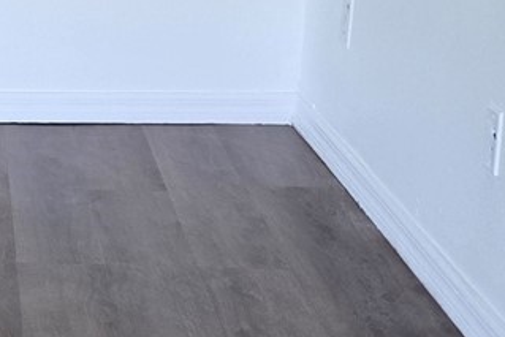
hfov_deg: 15.2
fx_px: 1684
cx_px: -344
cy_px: 138
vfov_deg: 11.4
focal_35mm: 120
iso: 160
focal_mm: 5.4
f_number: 1.8
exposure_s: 1/120
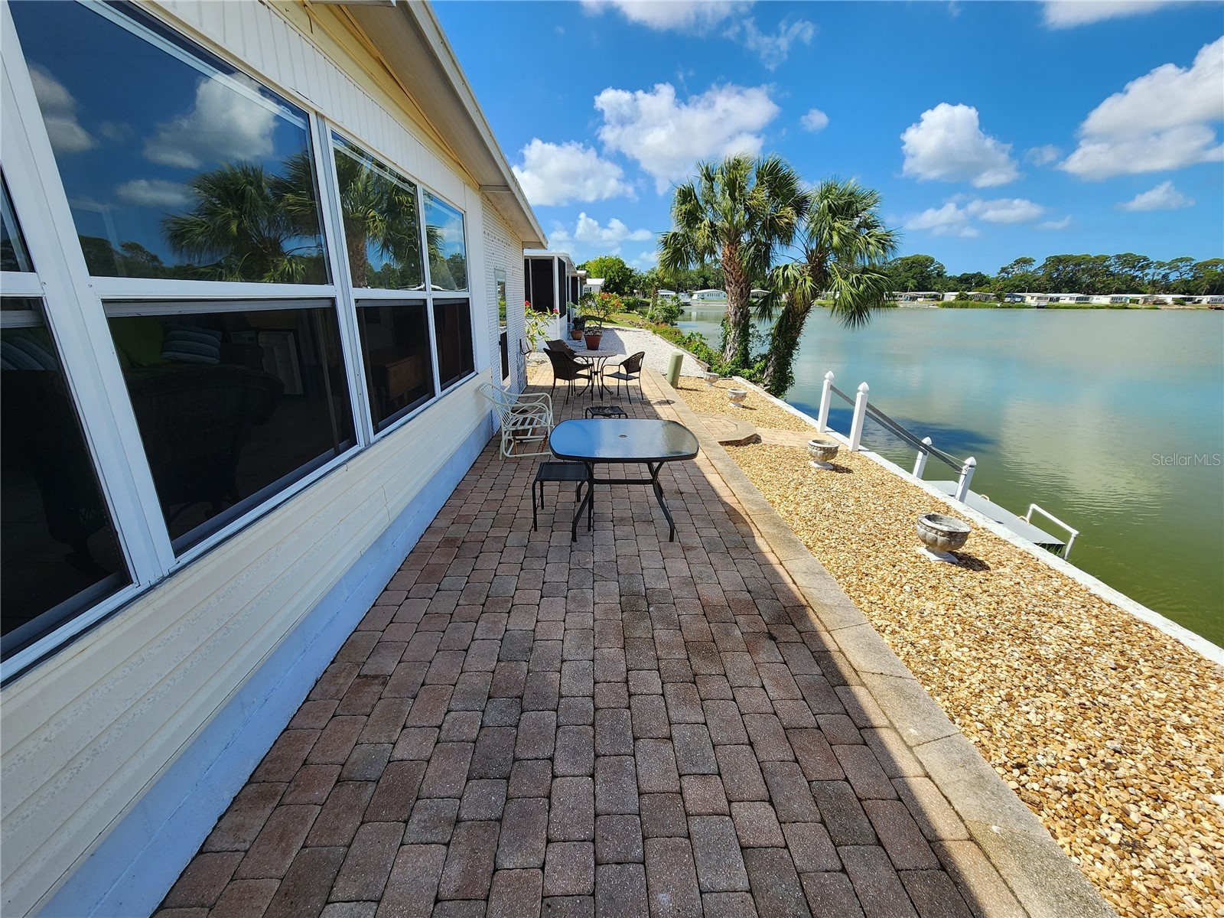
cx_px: 612
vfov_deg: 89.9
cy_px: 459
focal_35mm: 13
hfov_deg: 106.2
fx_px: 460
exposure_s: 1/1567
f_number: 2.2
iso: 50
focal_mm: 2.2
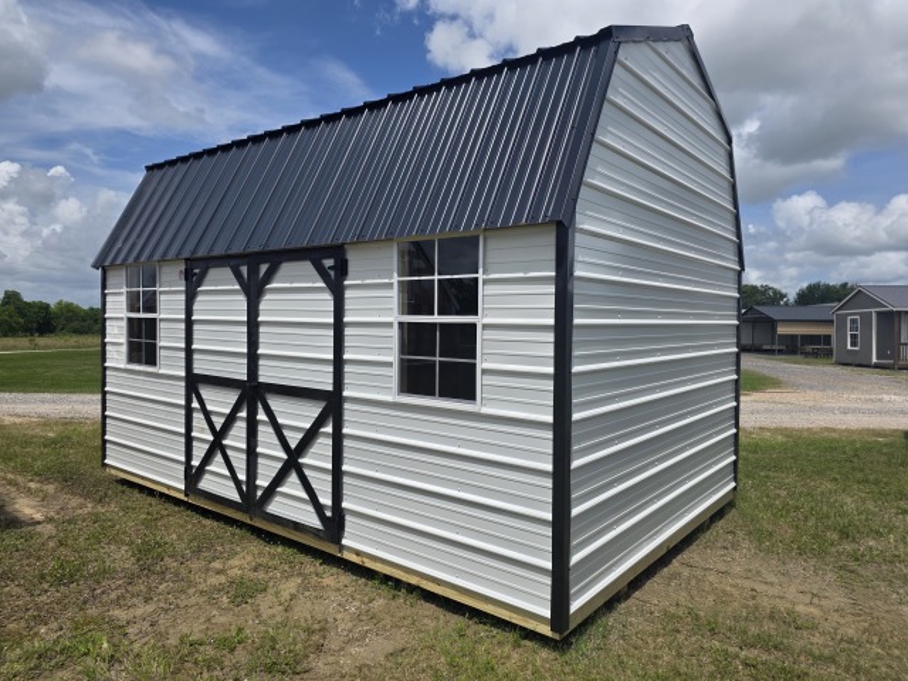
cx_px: 454
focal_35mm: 23
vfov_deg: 58.9
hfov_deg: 73.9
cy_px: 340
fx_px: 603
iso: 64
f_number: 1.7
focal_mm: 6.3
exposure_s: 1/7944
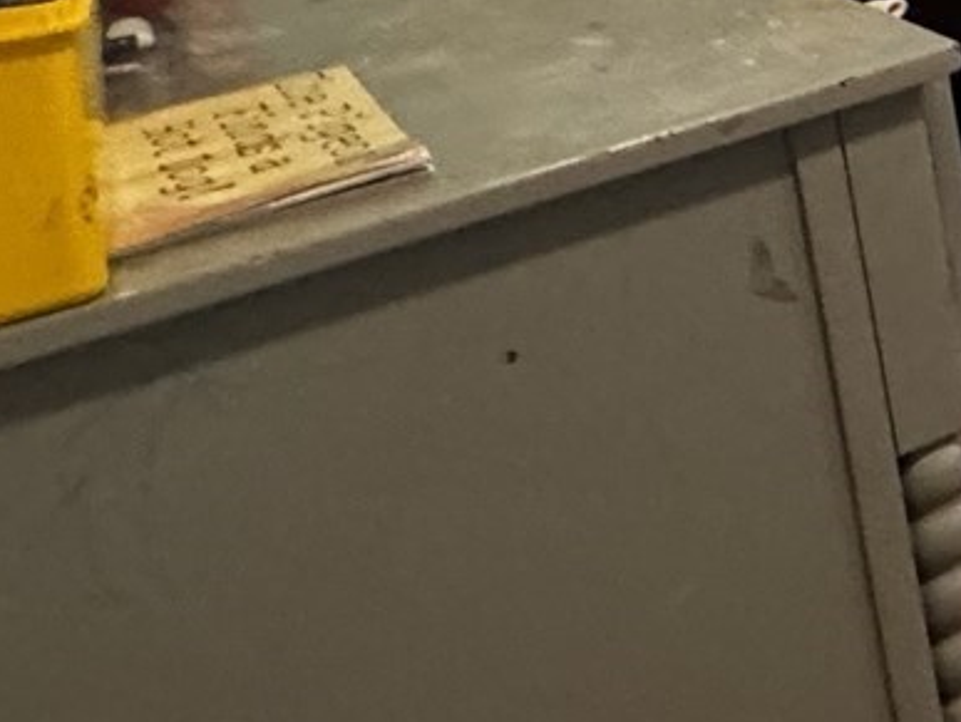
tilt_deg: -10.5
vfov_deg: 17.7
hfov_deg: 14.7
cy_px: -382
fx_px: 2056
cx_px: 2354
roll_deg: +2.3
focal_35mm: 74
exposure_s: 1/60
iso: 320
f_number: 2.2
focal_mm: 2.22
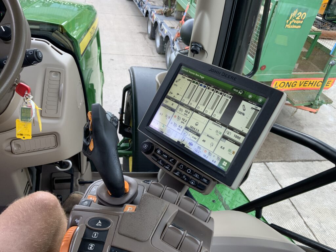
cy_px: 126
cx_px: 168
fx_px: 281
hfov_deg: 61.7
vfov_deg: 48.2
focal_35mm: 29
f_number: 1.8
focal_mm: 3
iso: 16
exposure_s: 1/135
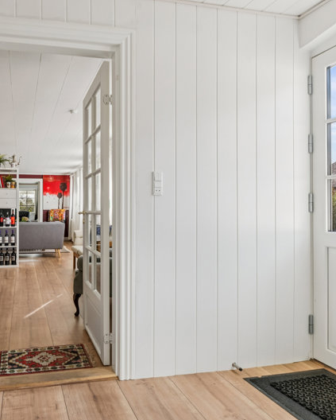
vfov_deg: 62.7
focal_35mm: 28
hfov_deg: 50.4
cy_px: 211
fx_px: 344
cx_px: 95
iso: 200
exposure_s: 1/60
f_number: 8
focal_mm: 13
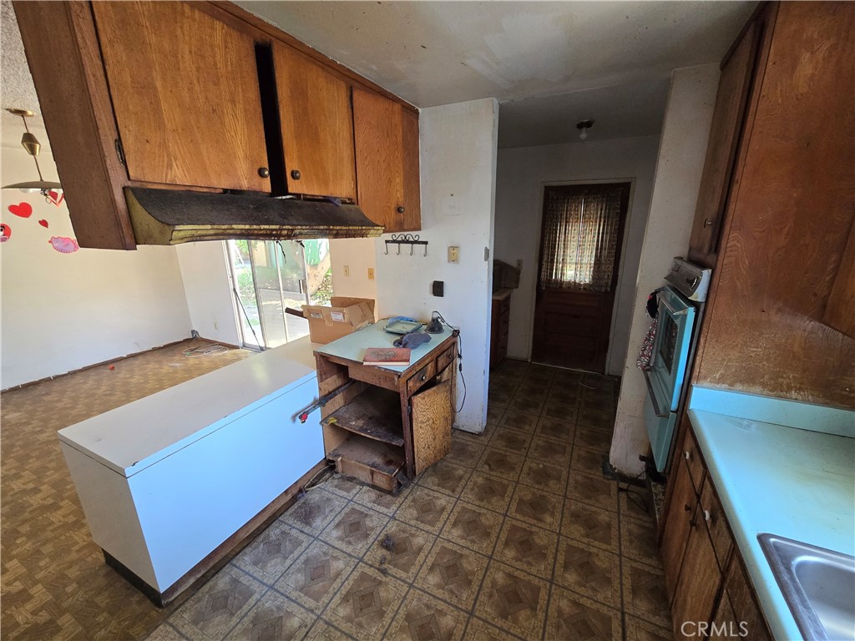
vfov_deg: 89.9
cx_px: 428
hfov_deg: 106.2
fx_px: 321
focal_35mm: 13
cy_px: 320
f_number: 2.2
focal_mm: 2.2
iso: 320
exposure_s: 1/60
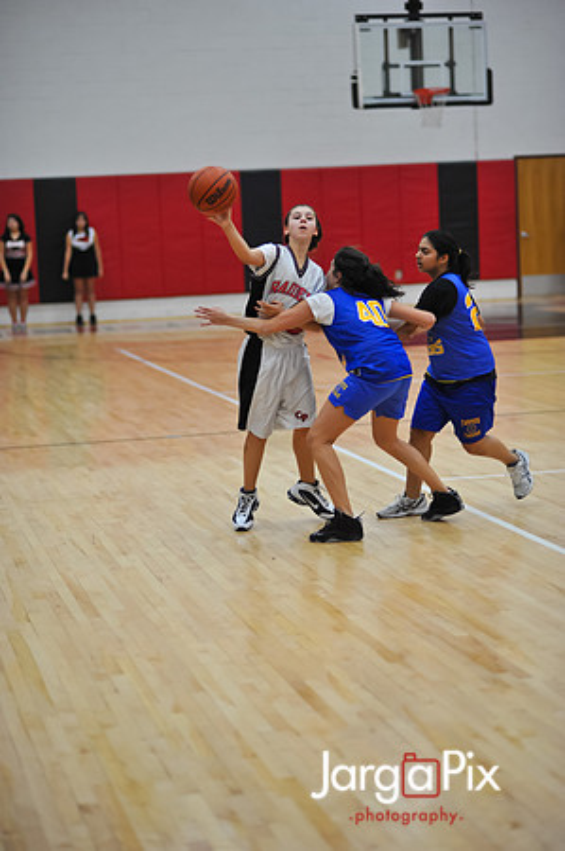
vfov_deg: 23.9
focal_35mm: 85
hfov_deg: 16.0
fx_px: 2006
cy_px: 426
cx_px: 282
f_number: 2
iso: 800
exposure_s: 1/500
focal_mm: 85
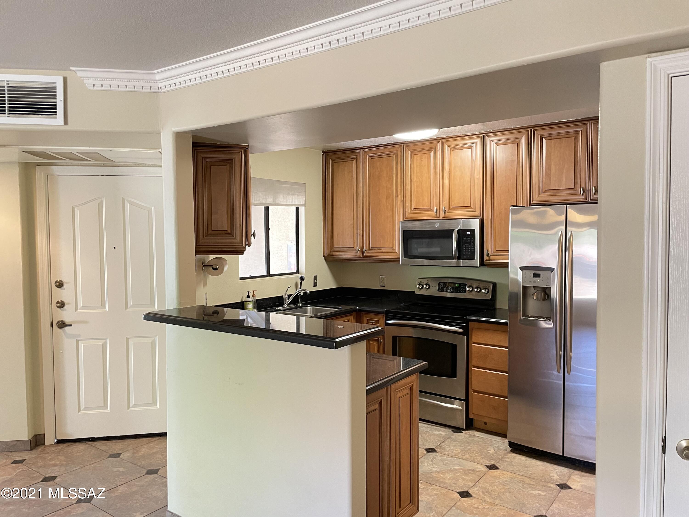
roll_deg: +0.8
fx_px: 518
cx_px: 344
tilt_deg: -0.9
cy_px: 258
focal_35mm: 26
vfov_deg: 53.1
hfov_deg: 67.3
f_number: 1.6
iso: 400
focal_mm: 4.2
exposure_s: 1/60
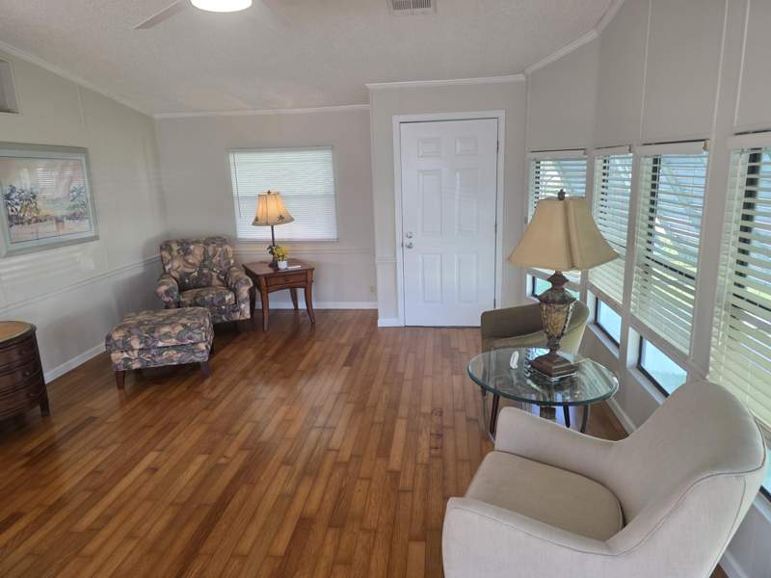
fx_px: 512
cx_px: 386
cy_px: 289
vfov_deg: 58.9
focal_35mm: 23
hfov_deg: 73.9
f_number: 1.7
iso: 100
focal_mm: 6.3
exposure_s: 1/120
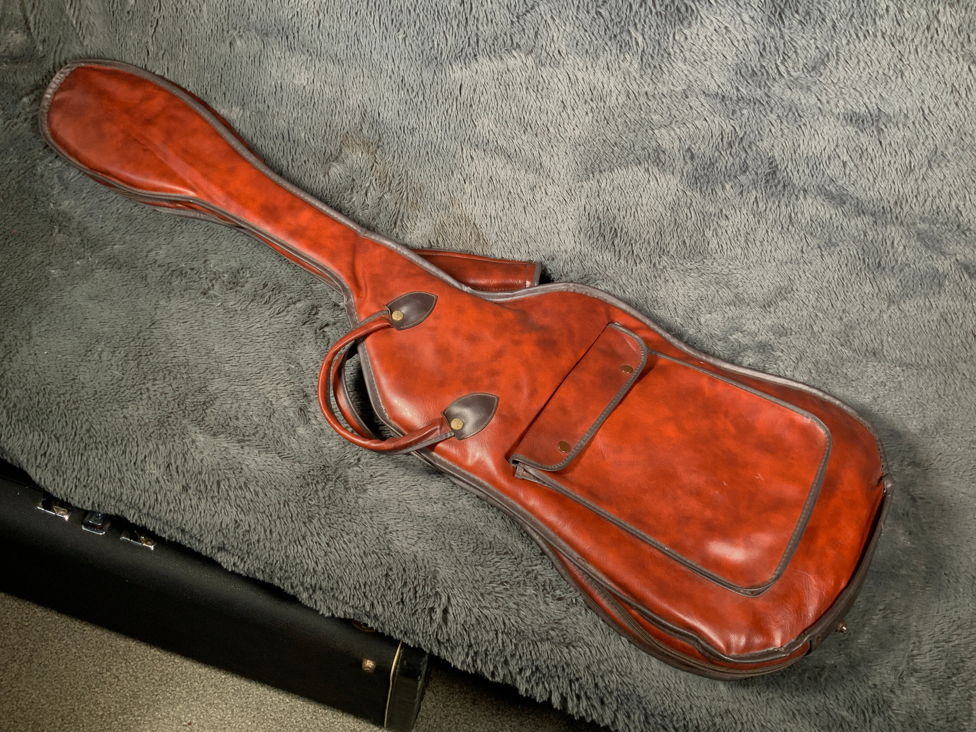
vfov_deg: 48.2
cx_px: 488
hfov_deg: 61.7
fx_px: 818
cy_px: 366
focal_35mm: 29
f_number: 1.8
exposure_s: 1/78
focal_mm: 3
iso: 64
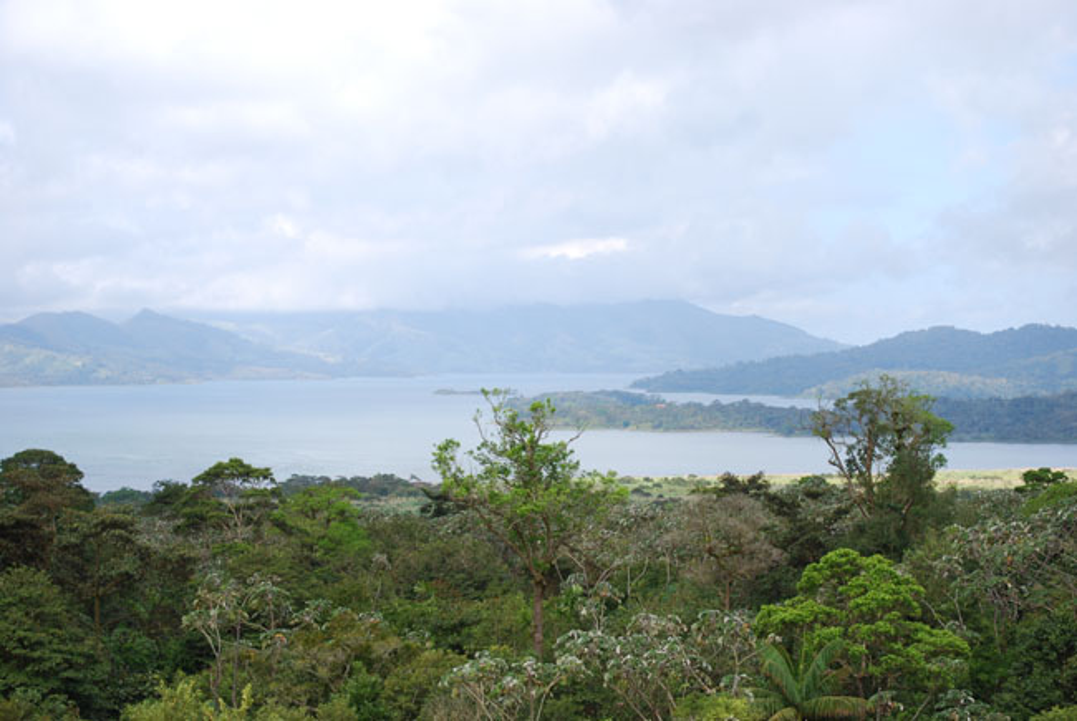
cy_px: 360
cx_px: 538
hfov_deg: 24.6
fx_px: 2471
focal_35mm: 82
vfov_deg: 16.6
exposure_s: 1/200
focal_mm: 55
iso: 100
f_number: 7.1
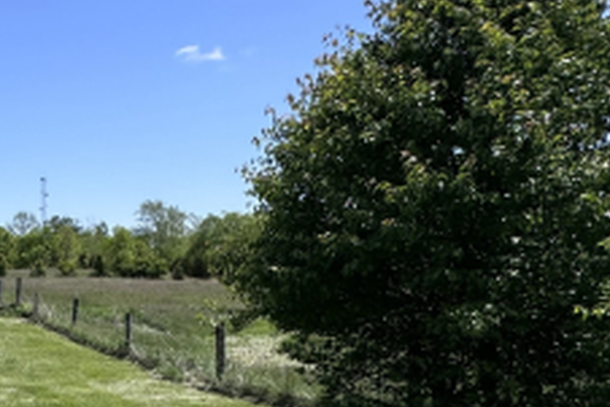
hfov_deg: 32.5
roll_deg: +1.0
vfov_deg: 30.8
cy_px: 296
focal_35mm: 43
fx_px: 729
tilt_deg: -1.8
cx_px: -204
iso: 50
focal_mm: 2.22
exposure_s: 1/2146
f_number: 2.2
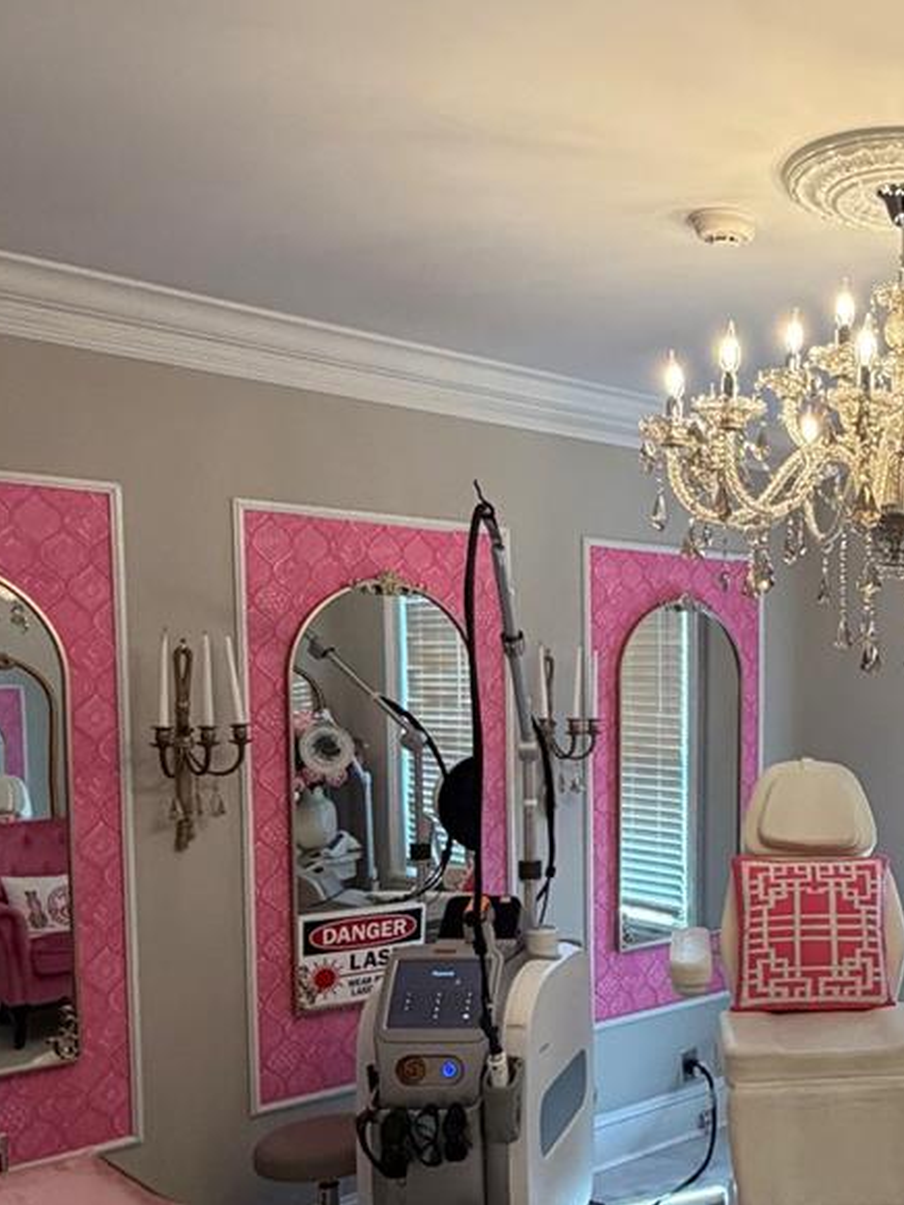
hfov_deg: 34.6
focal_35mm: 37
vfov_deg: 49.5
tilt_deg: -4.6
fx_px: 1288
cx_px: 937
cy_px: 778
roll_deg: -0.5
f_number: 2.2
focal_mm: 2.22
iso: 320
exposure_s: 1/120
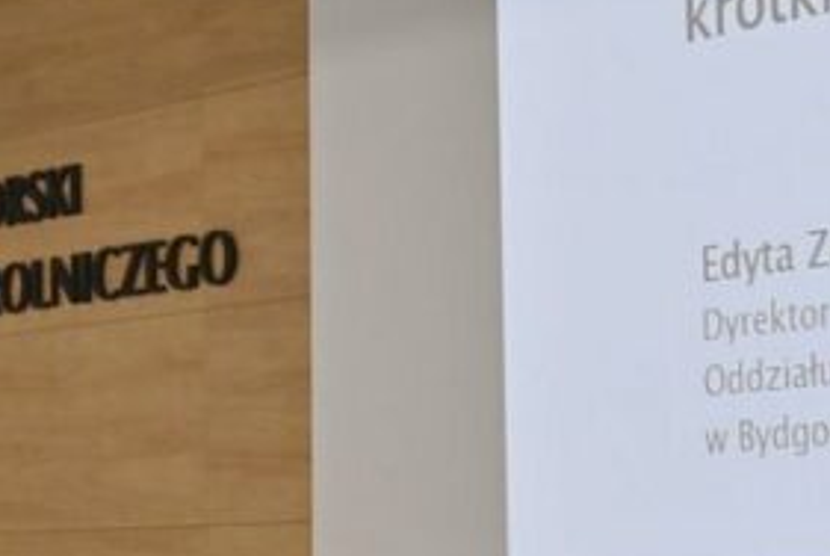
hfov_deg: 14.3
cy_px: 311
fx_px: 3277
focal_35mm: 142
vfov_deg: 9.7
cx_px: 139
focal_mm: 39
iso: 500
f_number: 5
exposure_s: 1/40
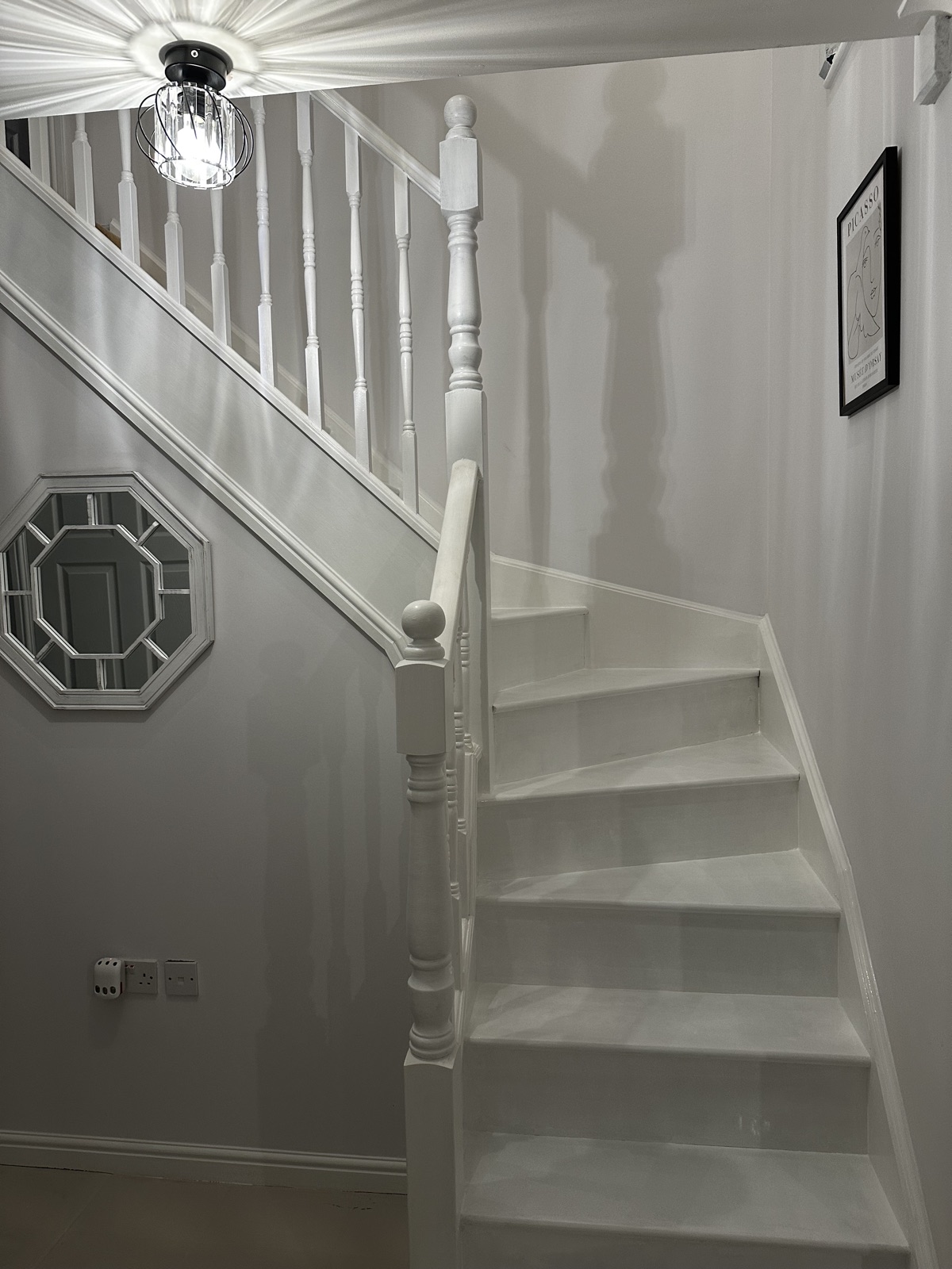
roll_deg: +0.1
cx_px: 476
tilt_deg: -2.5
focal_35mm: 24
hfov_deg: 56.8
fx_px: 880
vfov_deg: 71.6
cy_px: 634
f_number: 1.78
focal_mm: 6.86
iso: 200
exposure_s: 1/50
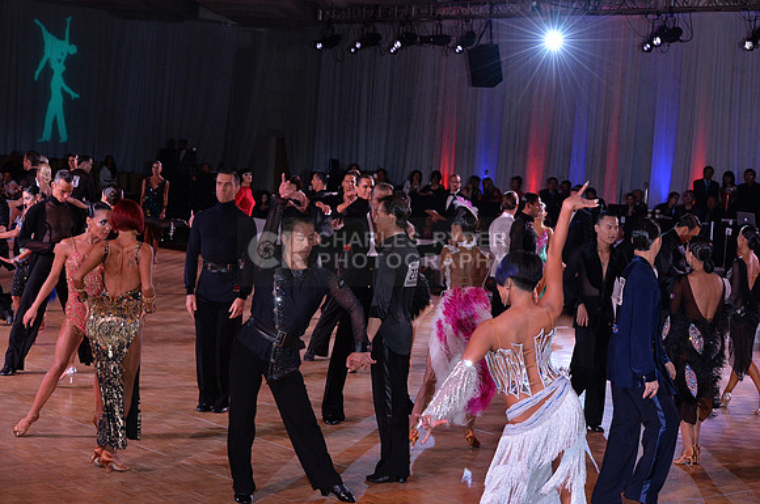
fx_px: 1476
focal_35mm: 70
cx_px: 380
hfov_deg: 28.9
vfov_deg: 19.4
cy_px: 252
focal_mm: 70
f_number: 6.3
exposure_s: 1/250
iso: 2000
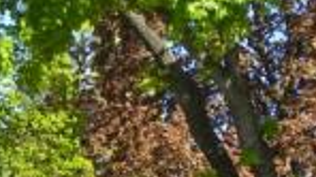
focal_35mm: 193
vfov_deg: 6.2
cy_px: 218
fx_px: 1616
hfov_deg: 10.9
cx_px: -77
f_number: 4.5
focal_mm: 7.3
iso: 64
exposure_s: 1/146
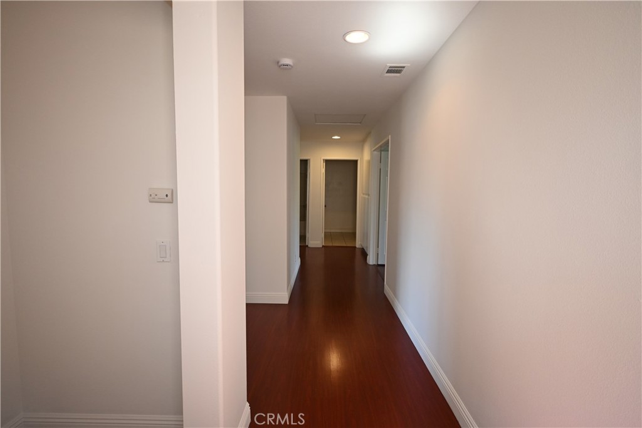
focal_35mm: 18
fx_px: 321
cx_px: 321
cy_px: 214
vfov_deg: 67.4
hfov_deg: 90.0
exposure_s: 1/60
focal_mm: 12
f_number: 4
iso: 450
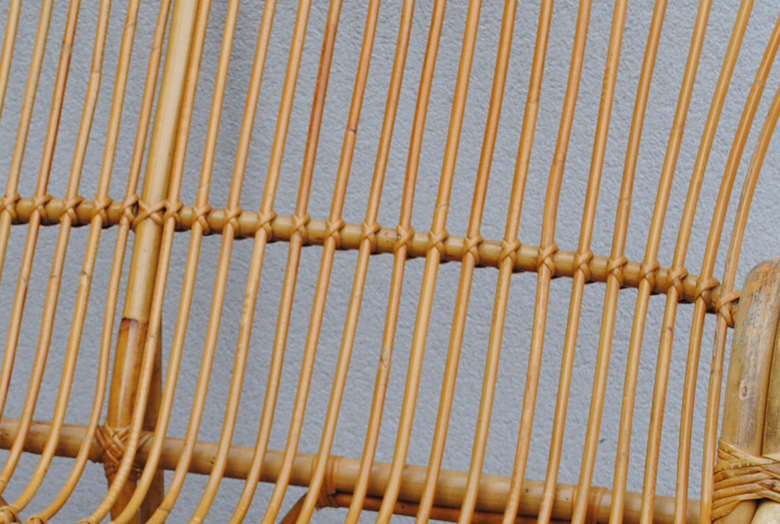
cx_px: 146
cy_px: 536
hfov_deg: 19.0
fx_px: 2301
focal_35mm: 106
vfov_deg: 12.8
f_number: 5.6
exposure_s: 1/125
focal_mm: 28
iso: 100
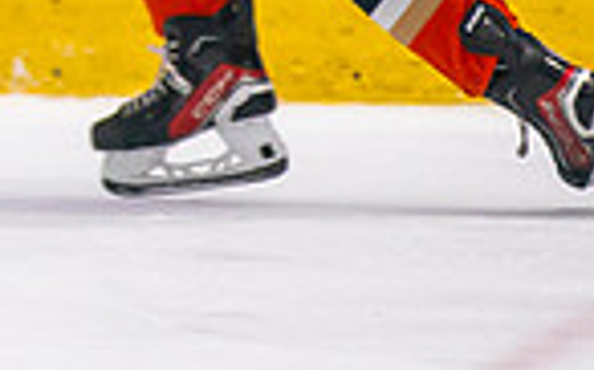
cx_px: -95
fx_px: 21304
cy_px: -40
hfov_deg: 1.6
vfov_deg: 1.0
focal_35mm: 1317
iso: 640
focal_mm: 190
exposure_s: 1/640
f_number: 2.8
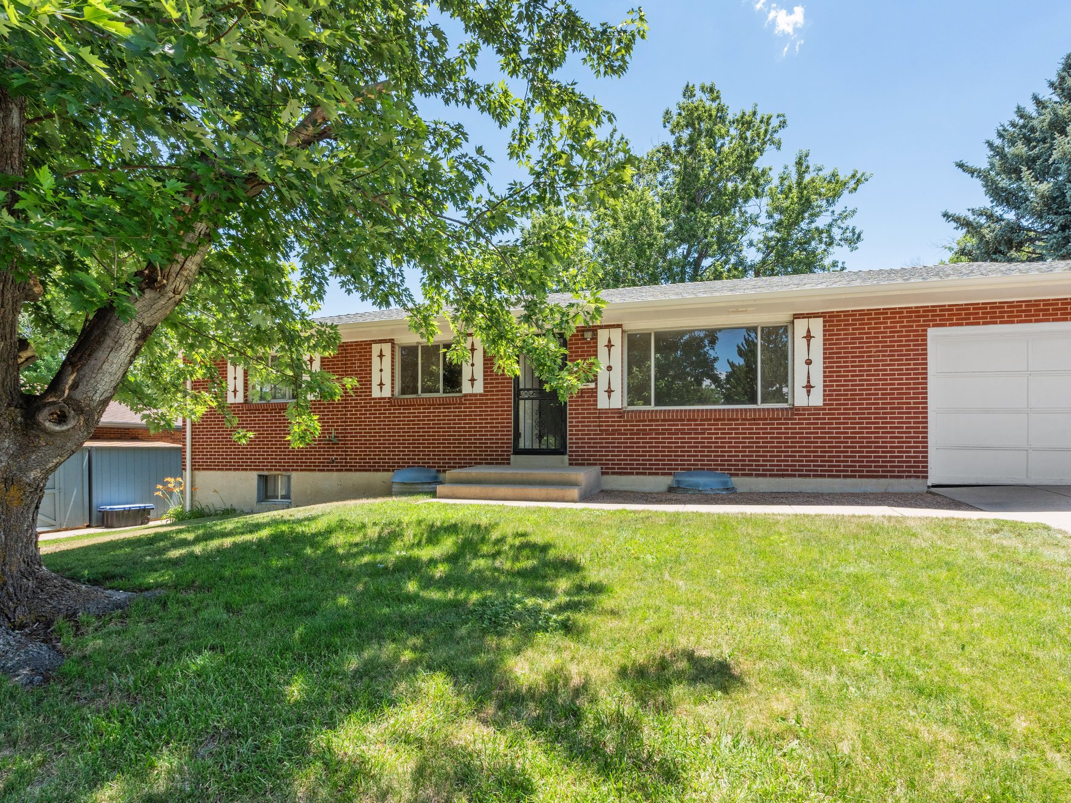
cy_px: 415
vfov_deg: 71.6
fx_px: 557
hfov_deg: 87.7
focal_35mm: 18
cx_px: 559
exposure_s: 1/320
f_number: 11
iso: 640
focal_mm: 16
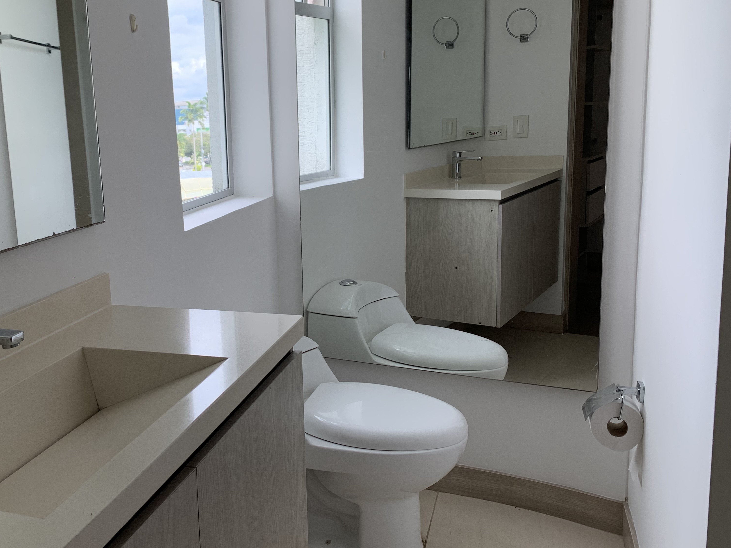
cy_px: 256
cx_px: 256
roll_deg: +3.3
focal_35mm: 35
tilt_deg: -9.5
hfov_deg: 51.8
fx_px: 739
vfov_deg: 40.7
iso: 25
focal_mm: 4.25
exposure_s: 1/268
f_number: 1.8
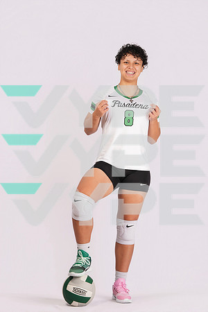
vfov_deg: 21.2
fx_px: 832
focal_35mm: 96
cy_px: 156
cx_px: 104
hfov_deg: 14.3
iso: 200
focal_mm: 96
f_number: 5.6
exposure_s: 1/200
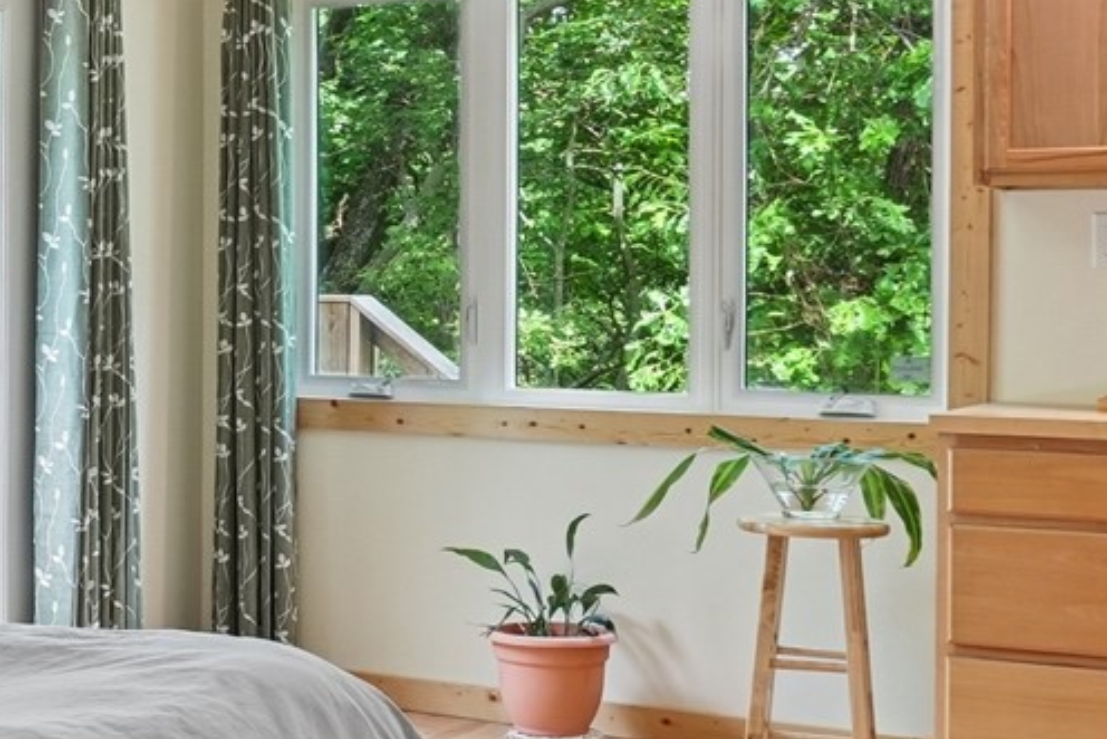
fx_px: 2153
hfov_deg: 26.2
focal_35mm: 70
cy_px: 313
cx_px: -158
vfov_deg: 19.5
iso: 800
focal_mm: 16
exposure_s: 1/40
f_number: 9
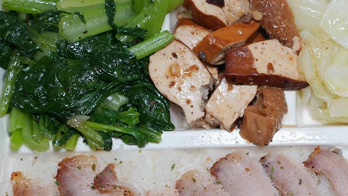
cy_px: 169
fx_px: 830
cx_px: 227
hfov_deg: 23.6
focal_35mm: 90
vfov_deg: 13.3
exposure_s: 1/60
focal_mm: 43
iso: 160
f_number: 4
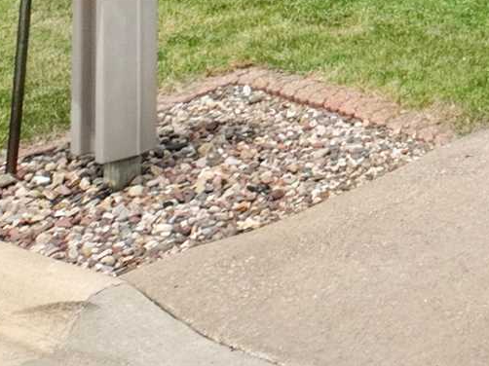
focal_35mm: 147
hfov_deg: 11.1
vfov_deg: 8.9
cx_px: 1203
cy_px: -585
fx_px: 2076
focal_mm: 12.29
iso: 100
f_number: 2.8
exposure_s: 1/2000
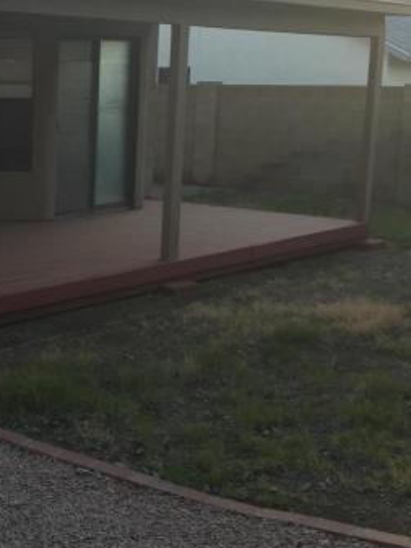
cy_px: 233
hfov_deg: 21.3
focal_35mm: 66
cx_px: -24
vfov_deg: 29.3
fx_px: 1044
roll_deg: -1.0
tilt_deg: -6.8
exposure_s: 1/215
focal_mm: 4.15
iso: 32
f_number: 2.2
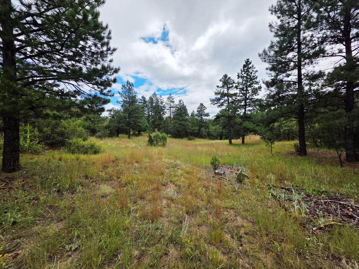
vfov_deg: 89.9
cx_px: 180
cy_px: 134
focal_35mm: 13
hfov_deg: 106.2
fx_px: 135
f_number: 1.9
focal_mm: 2.2
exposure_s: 1/2929
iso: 40
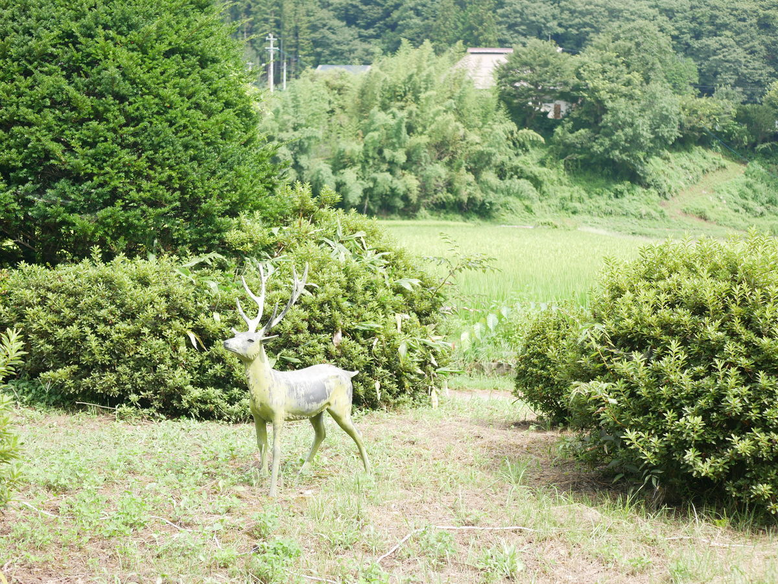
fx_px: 1124
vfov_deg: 29.1
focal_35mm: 50
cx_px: 389
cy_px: 292
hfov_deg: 38.2
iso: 200
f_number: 3.2
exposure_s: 1/320
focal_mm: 25
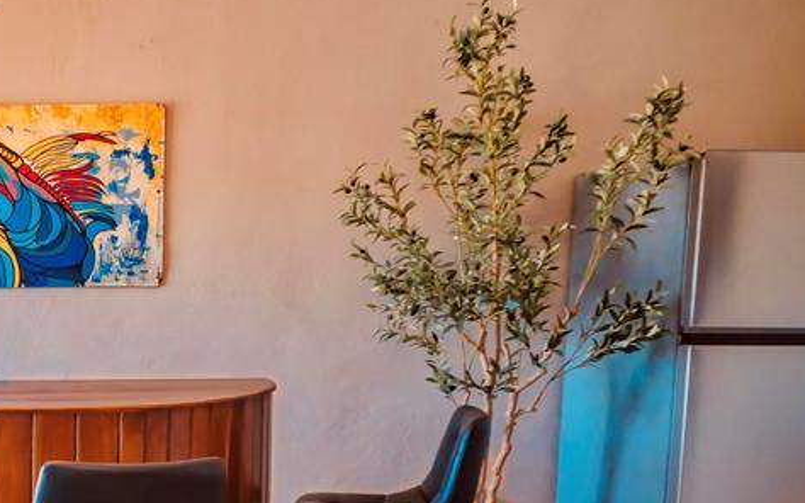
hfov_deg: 40.6
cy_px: 377
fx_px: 965
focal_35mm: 44
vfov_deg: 28.8
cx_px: 31
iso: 500
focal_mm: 20
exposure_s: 1/125
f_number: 3.5
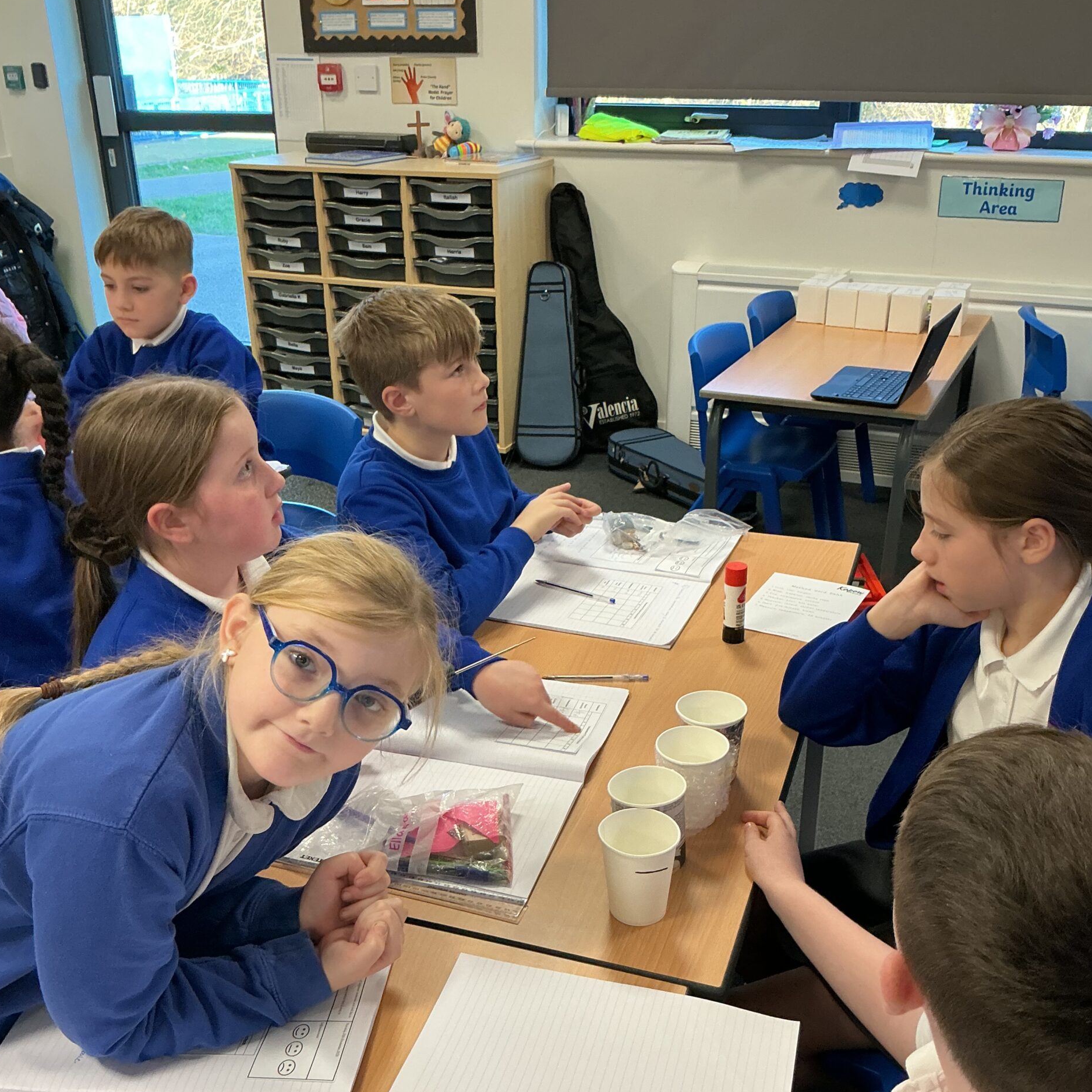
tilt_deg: -26.4
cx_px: 533
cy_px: 625
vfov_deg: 47.1
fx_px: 1249
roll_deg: +2.2
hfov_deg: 47.2
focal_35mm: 35
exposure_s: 1/60
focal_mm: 3
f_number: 1.8
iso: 100
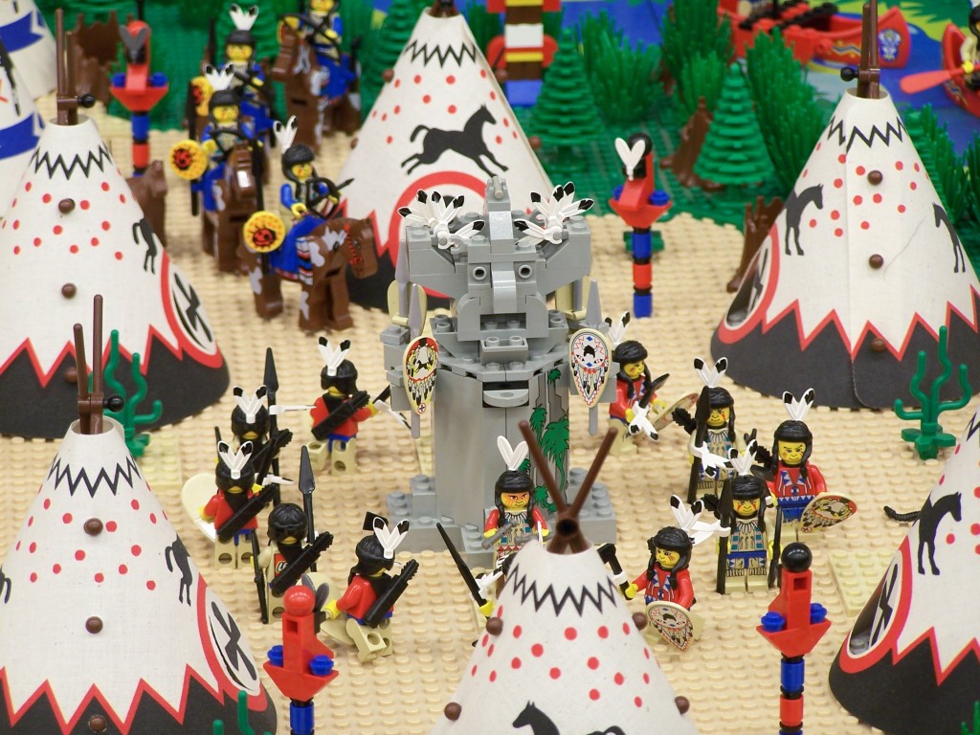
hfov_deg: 10.5
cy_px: 368
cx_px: 490
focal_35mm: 189
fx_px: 5351
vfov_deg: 7.9
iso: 80
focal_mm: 31.3
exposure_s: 1/3
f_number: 3.2
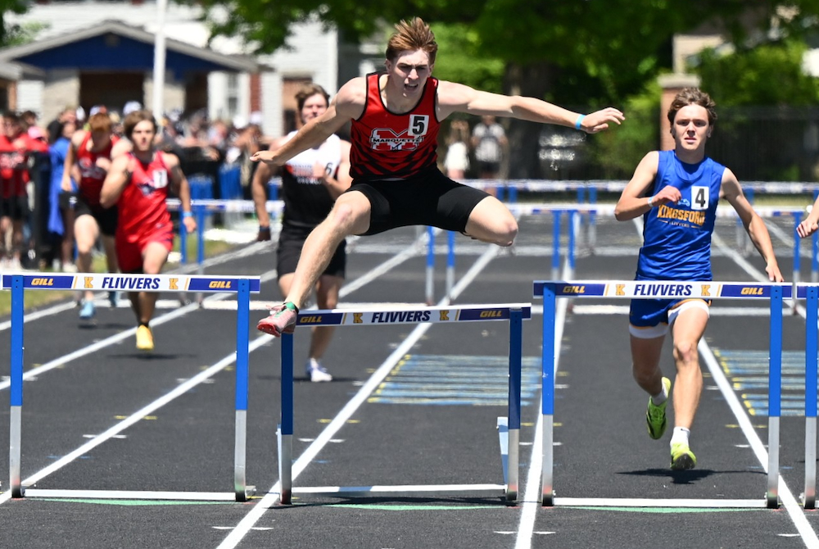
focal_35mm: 140
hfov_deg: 14.6
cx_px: 410
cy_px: 274
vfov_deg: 9.8
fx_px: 3190
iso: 320
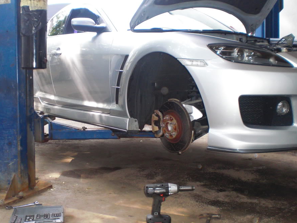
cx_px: 131
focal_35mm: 44
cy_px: 110
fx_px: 378
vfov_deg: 32.9
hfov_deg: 42.9
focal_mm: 6.3
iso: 200
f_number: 3.1
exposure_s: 1/200
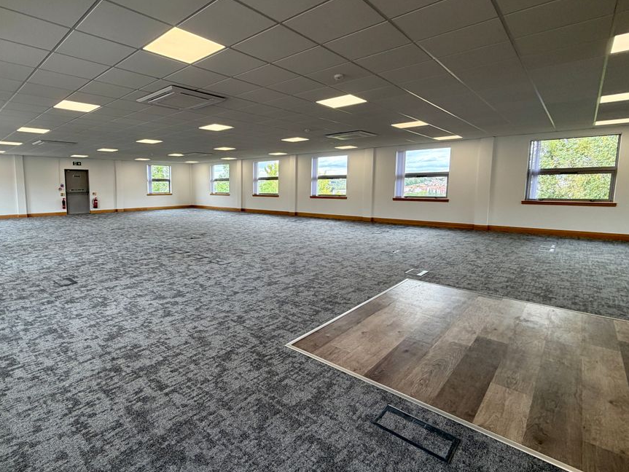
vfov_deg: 71.5
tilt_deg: -5.0
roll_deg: +0.7
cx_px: 226
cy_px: 219
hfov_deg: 85.6
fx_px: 327
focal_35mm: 18
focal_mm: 2.22
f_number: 2.2
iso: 64
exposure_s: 1/100
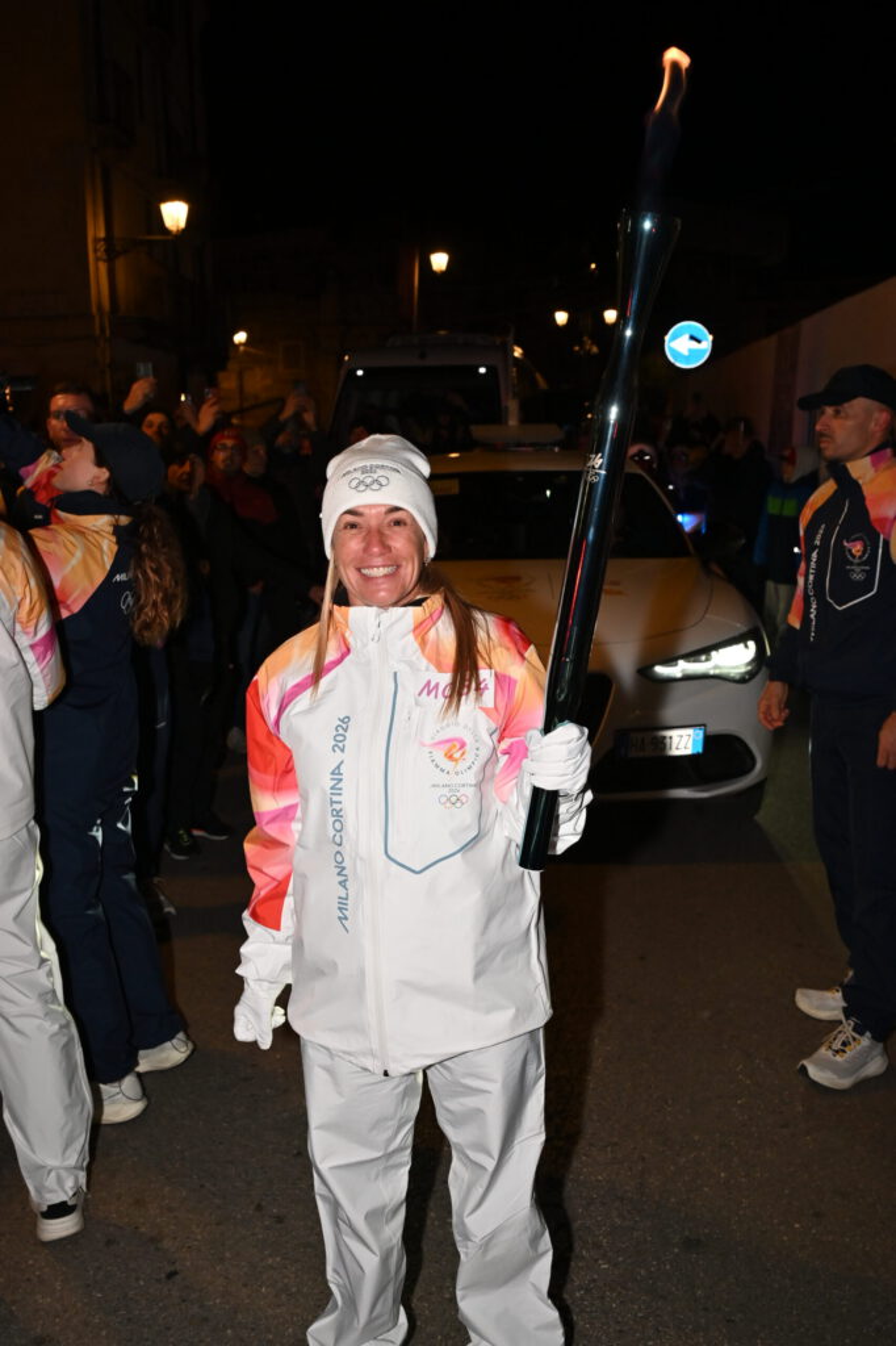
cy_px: 673
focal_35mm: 37
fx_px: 1382
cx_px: 448
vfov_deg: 51.9
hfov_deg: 35.9
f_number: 6.3
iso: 1600
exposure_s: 1/200
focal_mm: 37
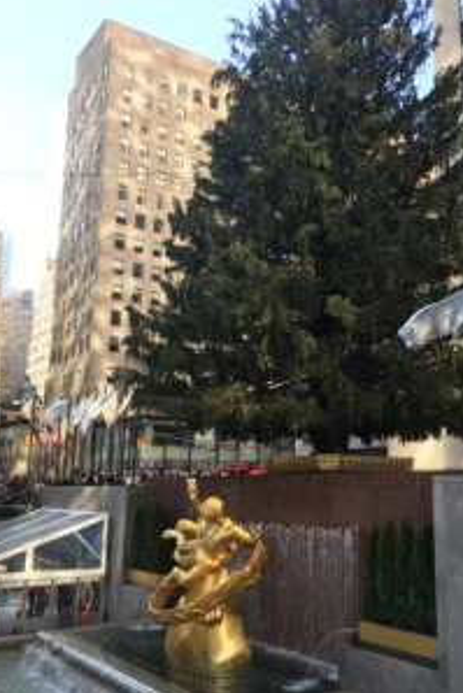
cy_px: 351
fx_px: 713
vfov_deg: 51.9
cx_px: 307
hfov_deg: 35.6
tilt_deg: +11.6
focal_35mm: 37
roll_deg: +0.7
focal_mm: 4.15
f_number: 2.2
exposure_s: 1/154
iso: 25
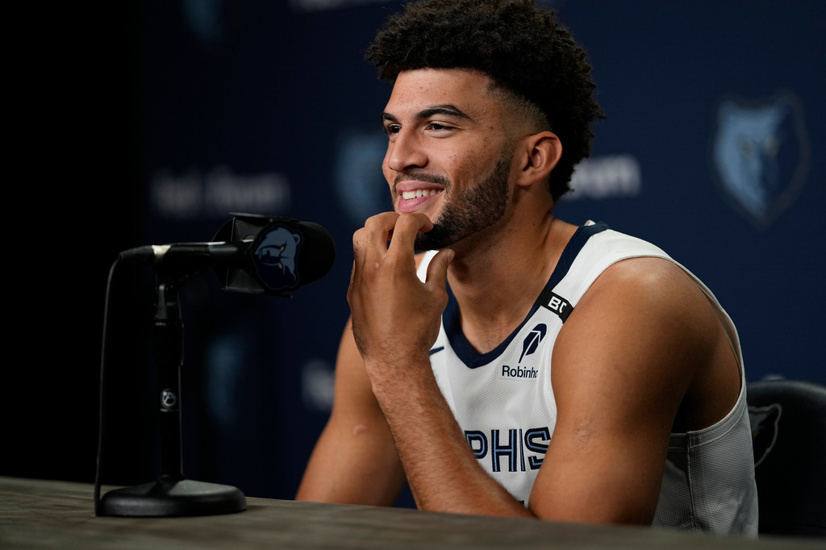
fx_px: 3096
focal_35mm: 135
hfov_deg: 15.2
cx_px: 413
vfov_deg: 10.2
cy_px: 275
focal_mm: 135
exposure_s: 1/800
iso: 1000
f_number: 1.8
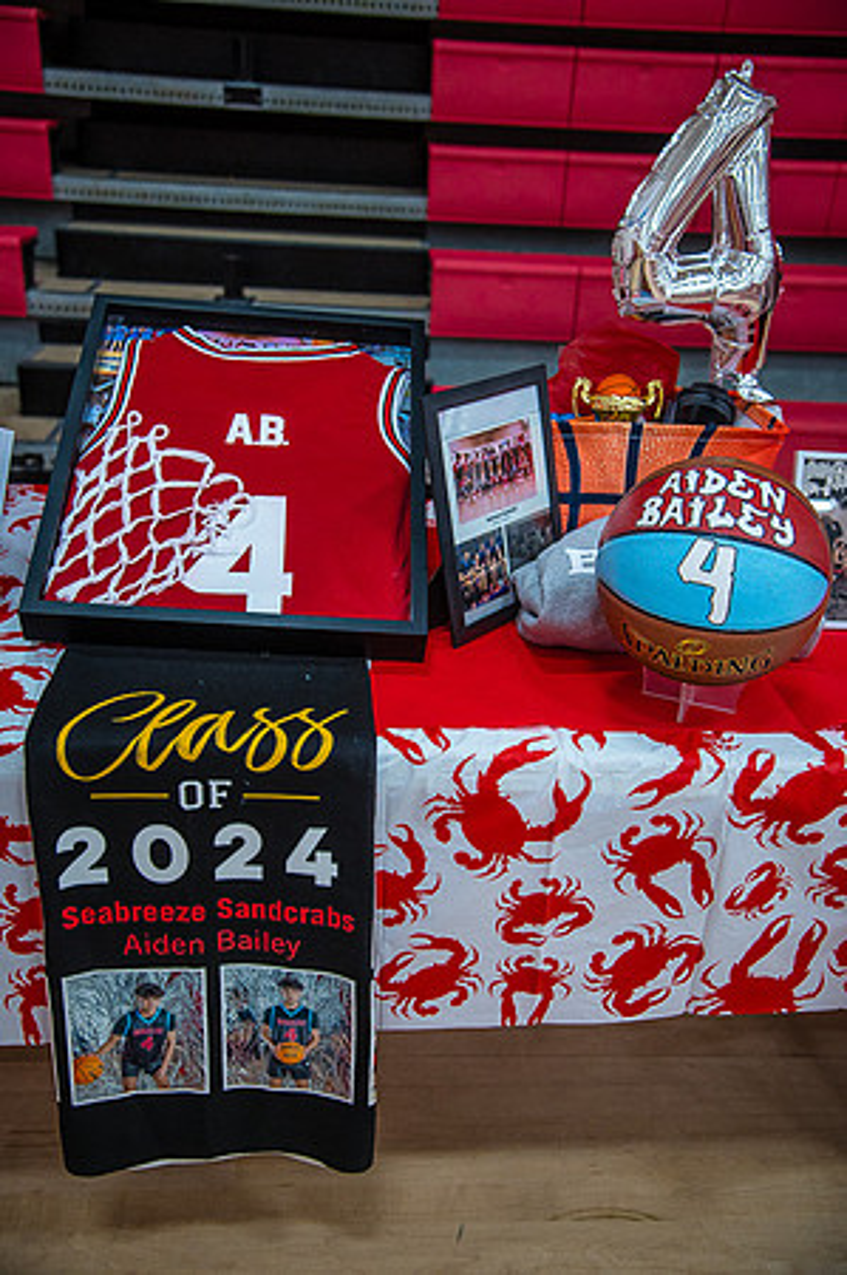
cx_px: 424
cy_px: 638
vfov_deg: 50.7
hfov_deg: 35.0
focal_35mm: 38
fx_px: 1344
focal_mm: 38
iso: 2000
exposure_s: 1/320
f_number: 4
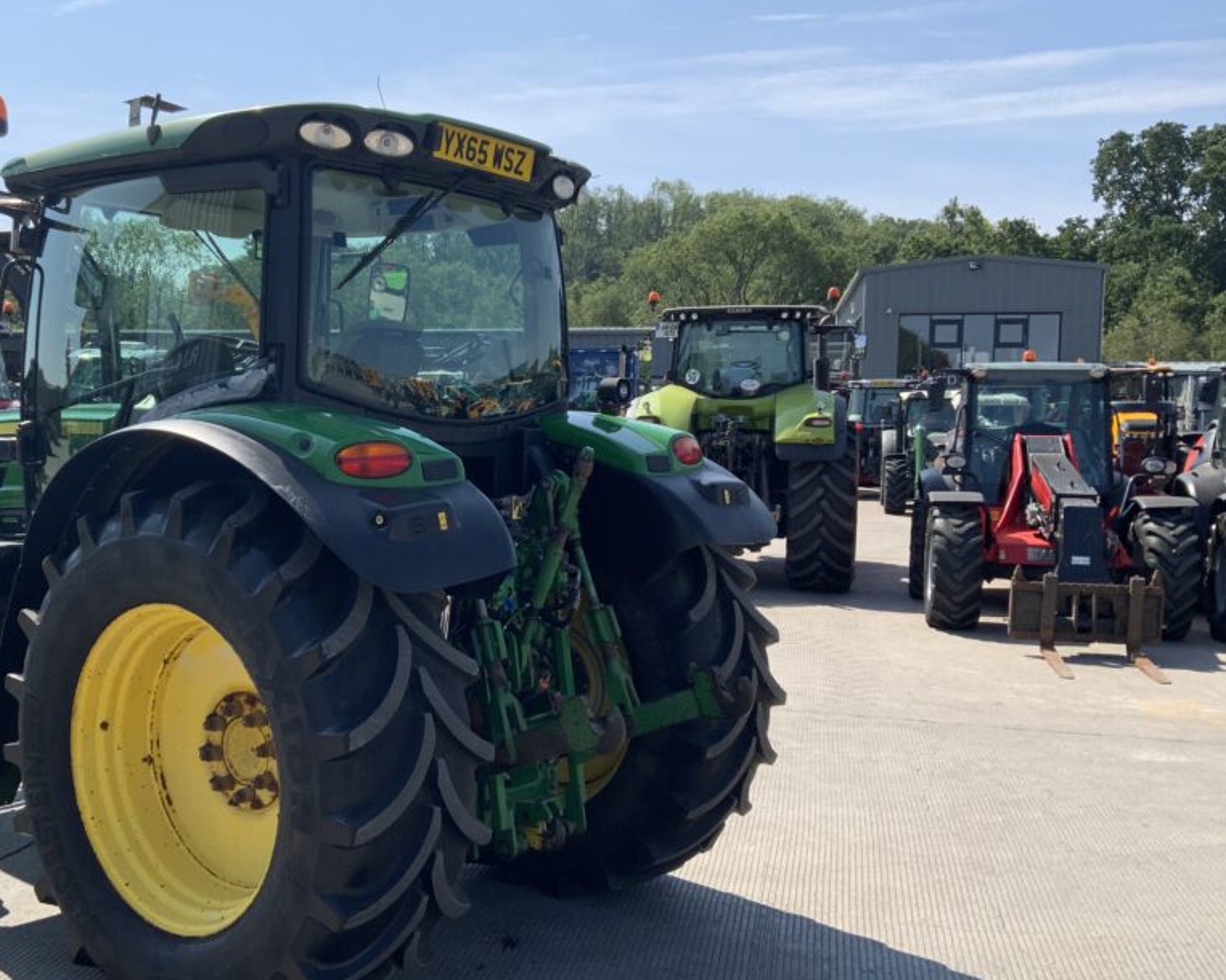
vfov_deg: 39.1
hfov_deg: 47.2
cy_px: 546
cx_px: 413
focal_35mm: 38
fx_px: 1378
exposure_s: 1/1675
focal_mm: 3
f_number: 1.8
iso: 16
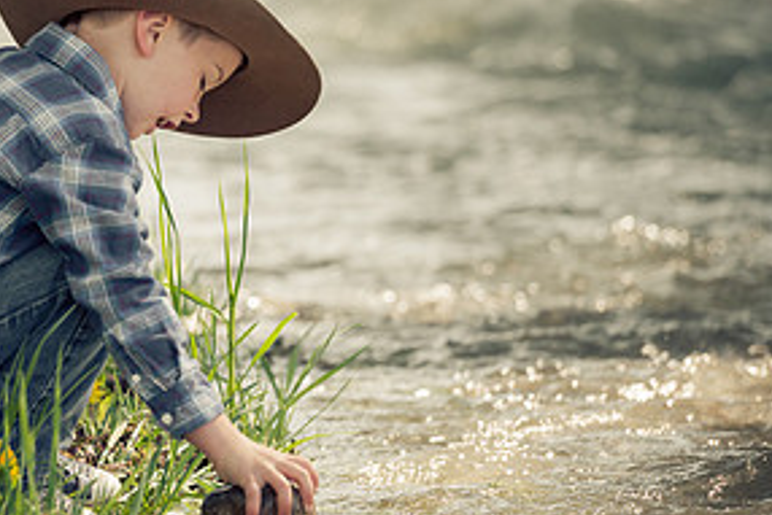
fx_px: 8710
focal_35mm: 406
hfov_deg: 5.1
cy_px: 198
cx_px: 86
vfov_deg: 3.4
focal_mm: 200
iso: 400
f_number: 4
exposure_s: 1/1000
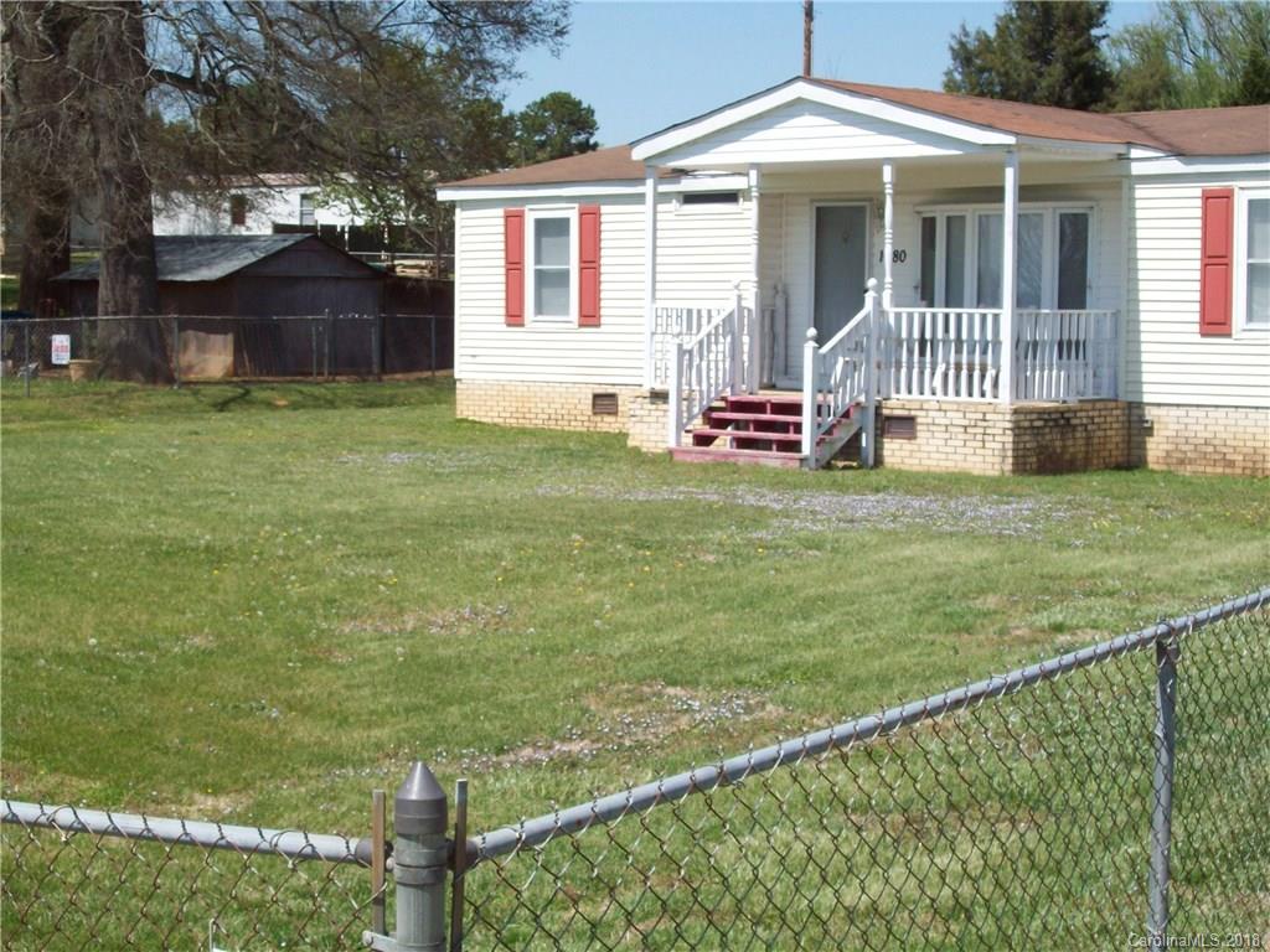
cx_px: 635
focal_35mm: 70
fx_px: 2568
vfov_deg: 21.0
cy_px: 476
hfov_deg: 27.8
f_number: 6.7
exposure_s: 1/299
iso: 80
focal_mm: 11.6
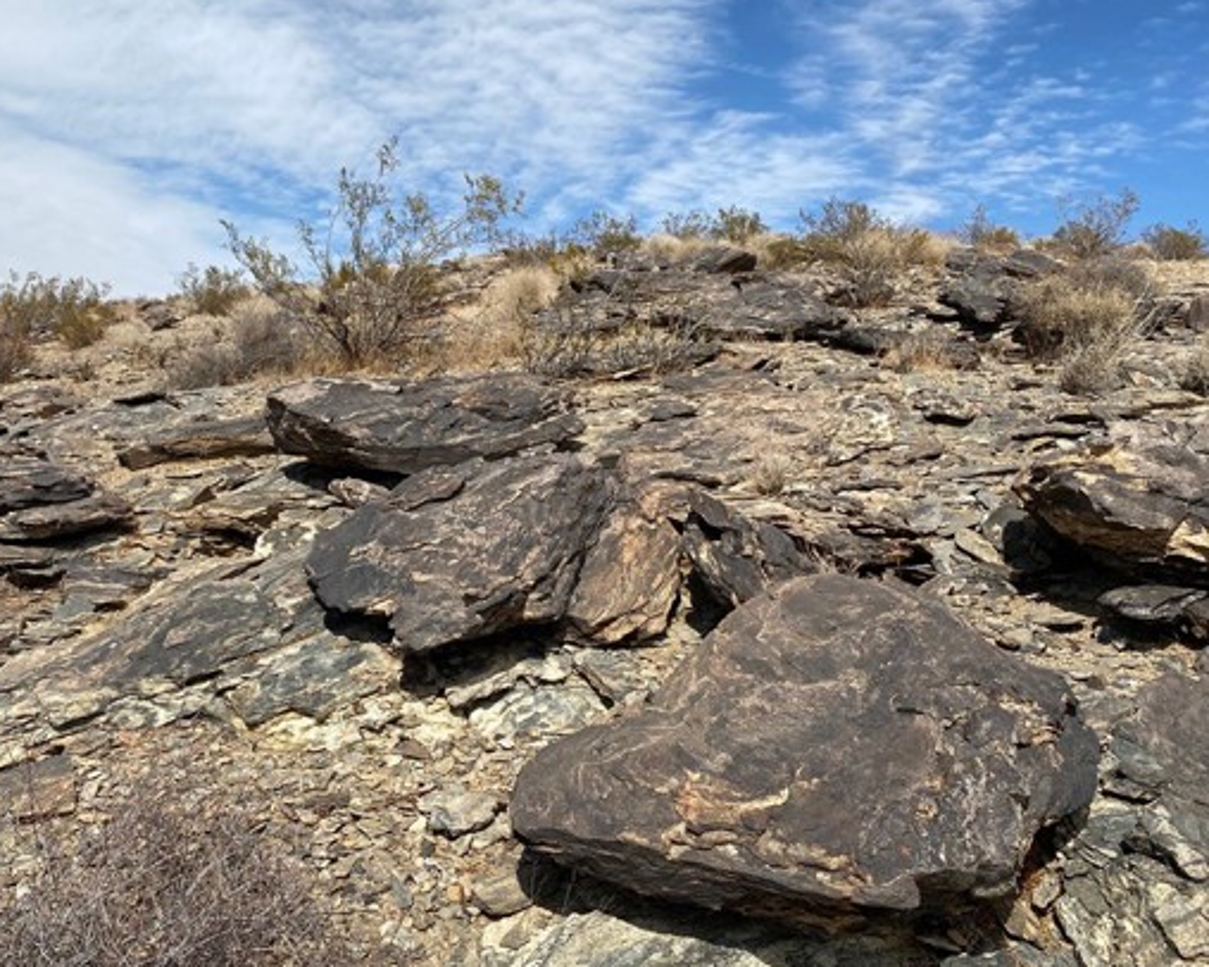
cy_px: 462
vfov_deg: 45.8
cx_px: 500
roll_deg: -4.4
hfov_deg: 55.4
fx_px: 1145
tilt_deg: -1.4
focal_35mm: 32
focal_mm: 4.25
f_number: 1.8
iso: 32
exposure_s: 1/4608
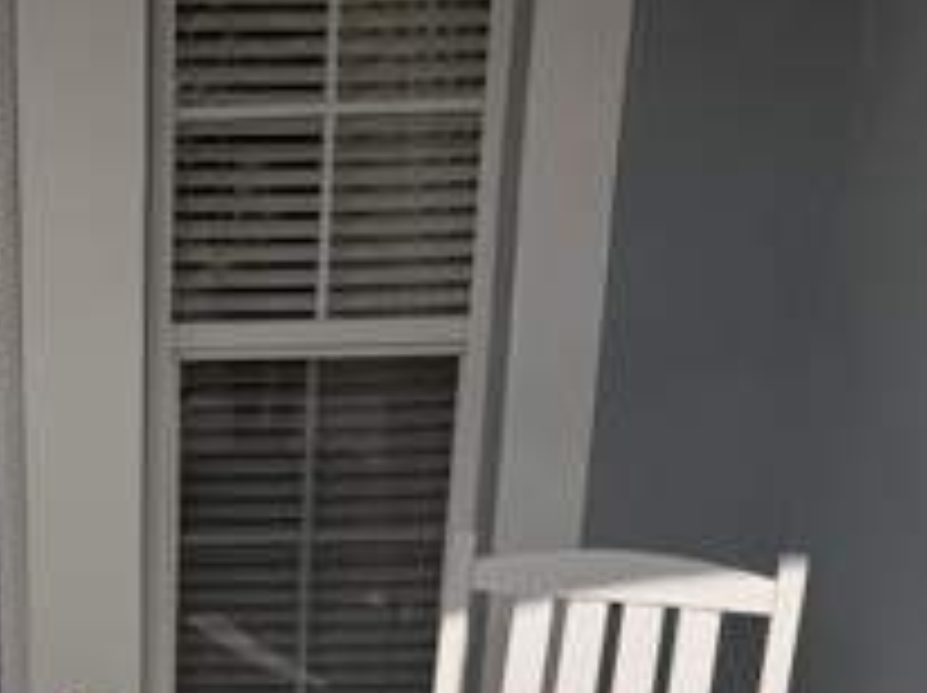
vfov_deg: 24.3
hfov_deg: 32.3
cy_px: 770
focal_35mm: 56
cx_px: 54
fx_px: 1498
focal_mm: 6.76
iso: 80
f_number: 1.78
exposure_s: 1/9091
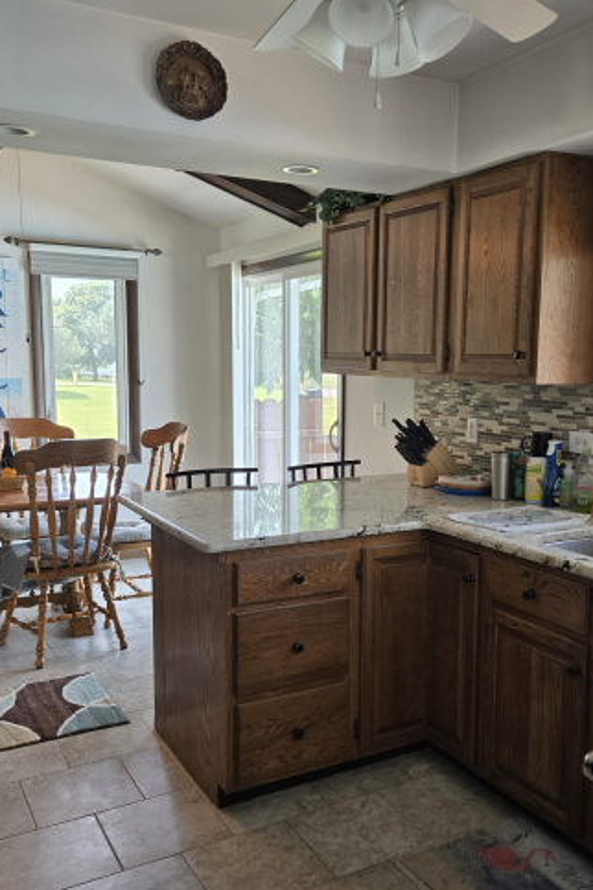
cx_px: 340
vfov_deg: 57.2
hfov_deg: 39.9
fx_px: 815
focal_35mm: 33
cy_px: 457
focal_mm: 5.4
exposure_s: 1/120
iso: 100
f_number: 1.8
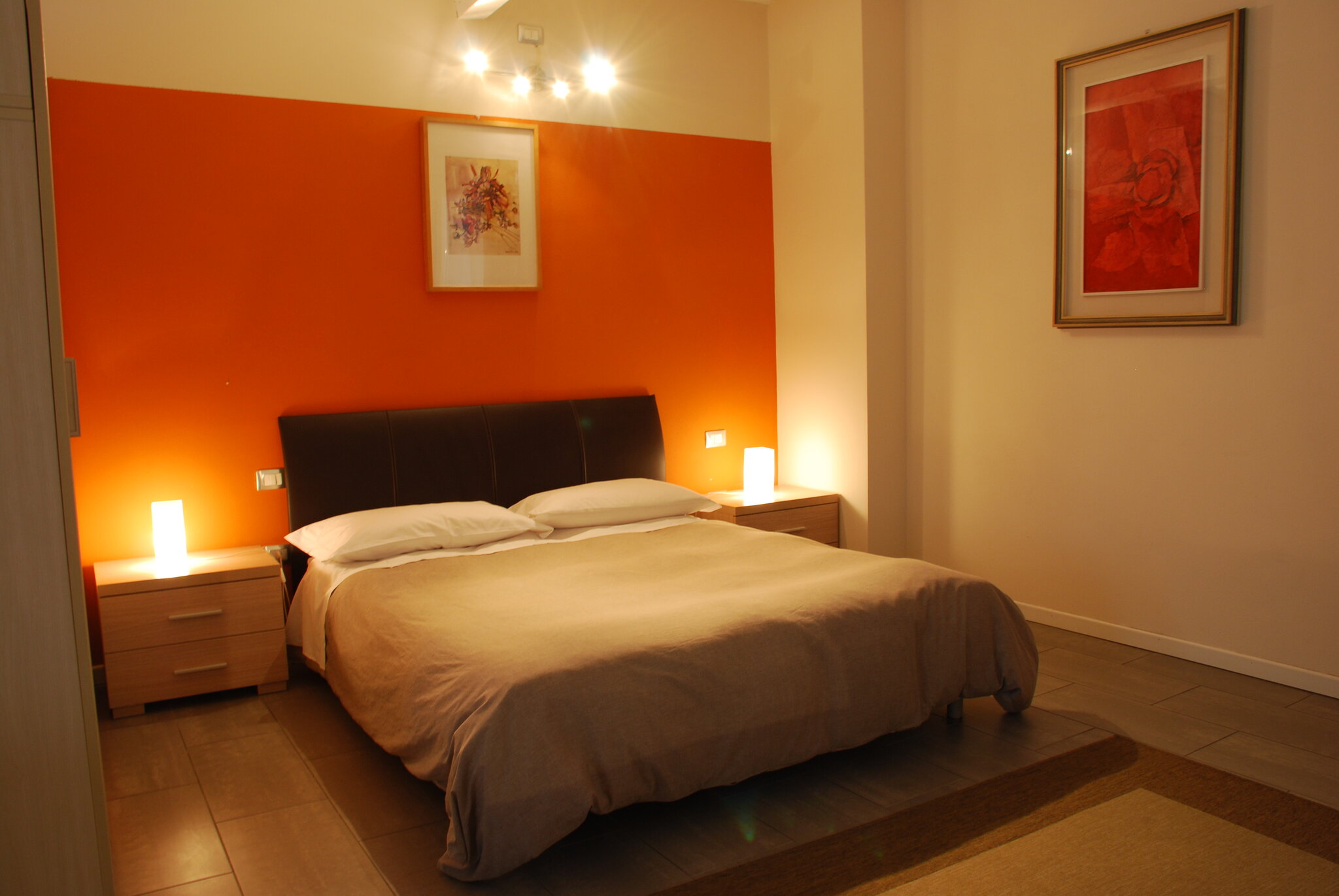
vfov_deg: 48.1
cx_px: 670
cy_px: 448
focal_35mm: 27
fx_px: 1005
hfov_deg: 67.3
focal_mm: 18
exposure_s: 1/1.3
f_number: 8
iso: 200
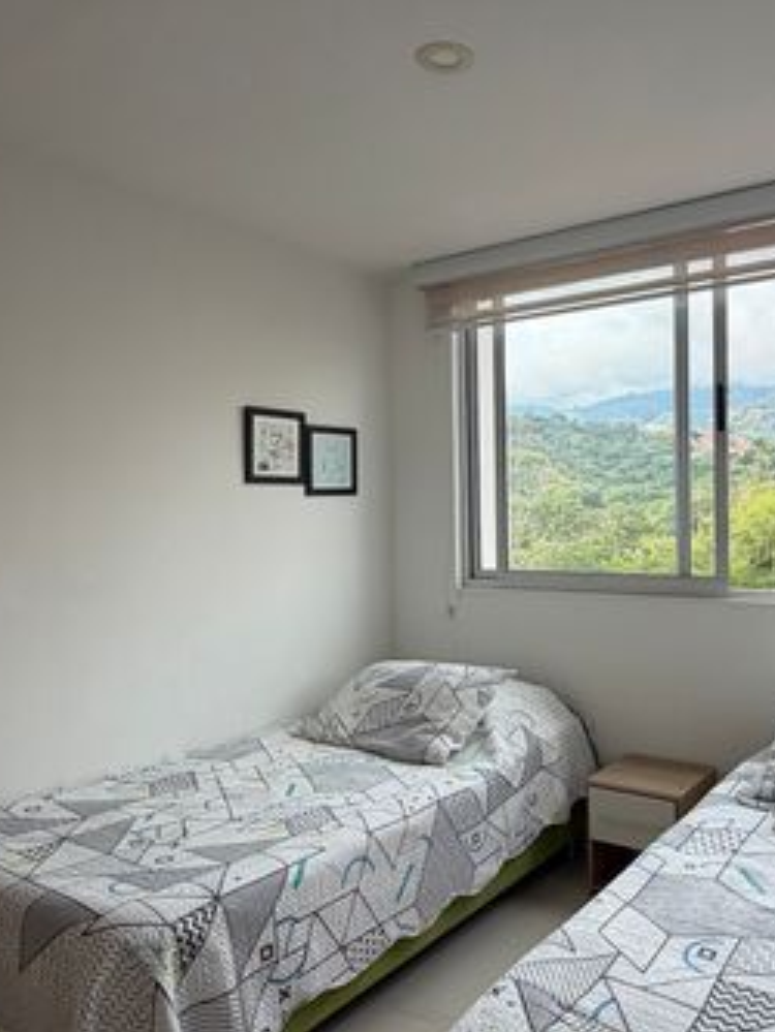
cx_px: 530
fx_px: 835
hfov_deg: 48.7
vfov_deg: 63.4
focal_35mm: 28
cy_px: 531
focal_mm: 2.22
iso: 125
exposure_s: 1/121
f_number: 2.2
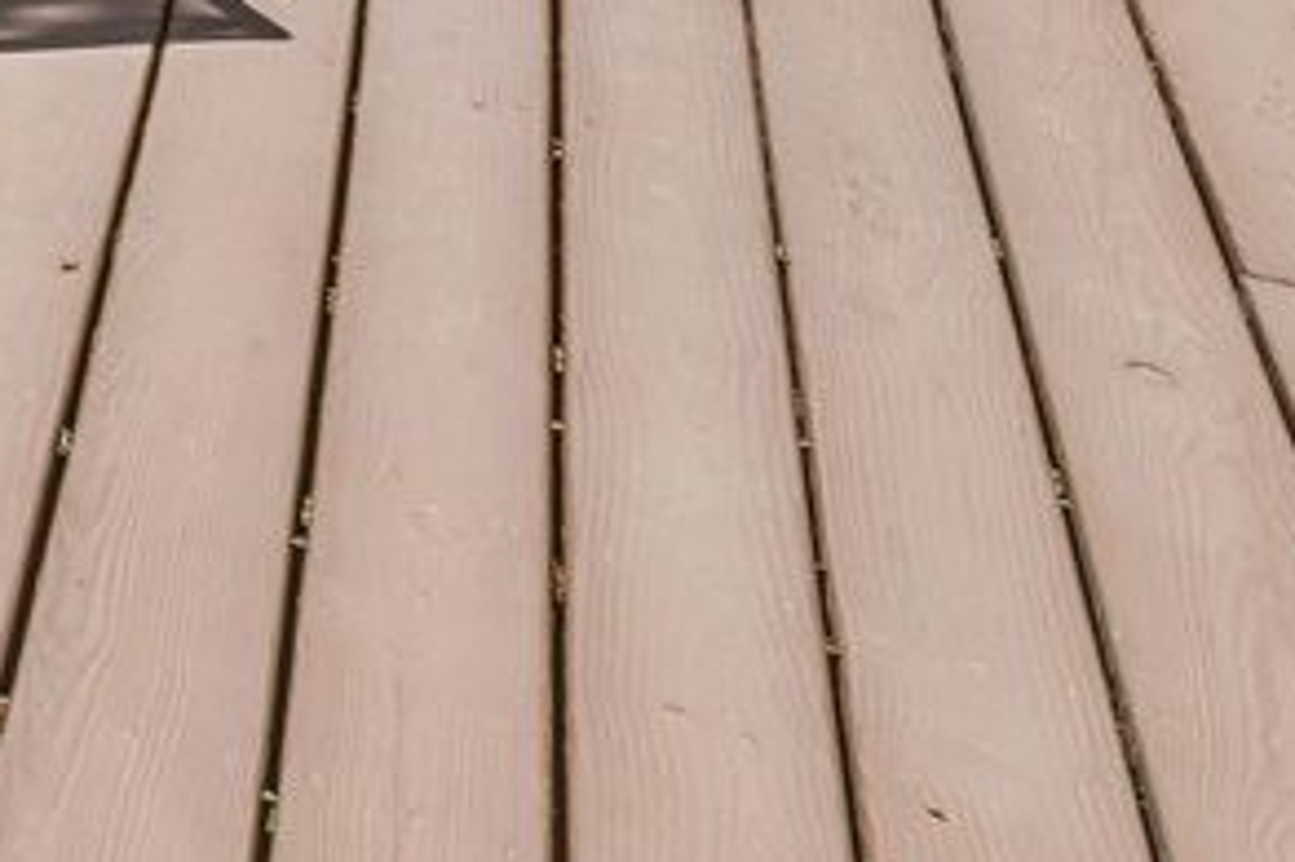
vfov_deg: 11.4
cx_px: -1927
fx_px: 3379
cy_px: -1366
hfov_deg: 13.9
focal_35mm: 94
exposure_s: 1/320
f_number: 11
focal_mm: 17
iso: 200
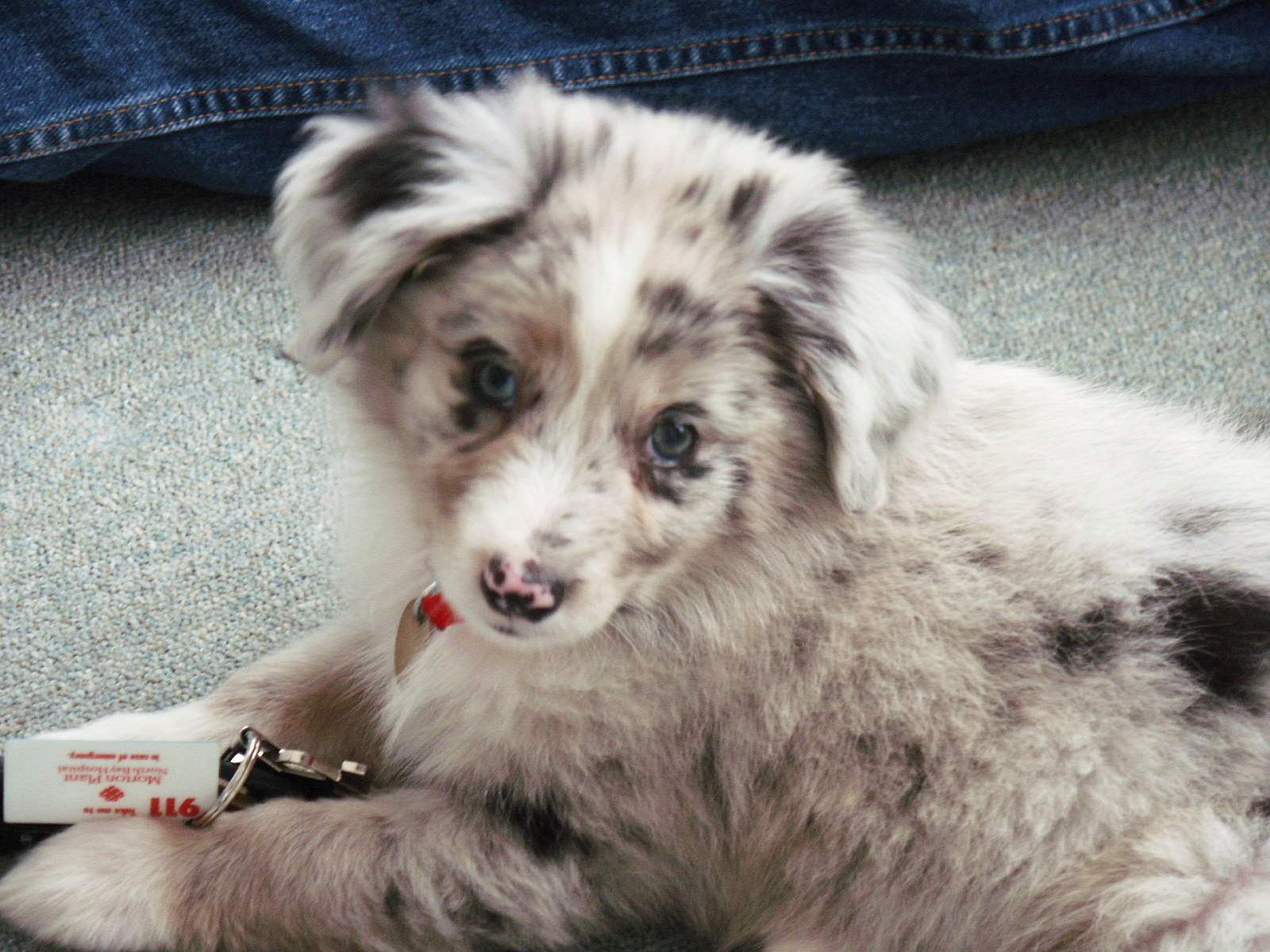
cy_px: 476
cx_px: 635
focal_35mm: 146
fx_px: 5356
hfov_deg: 13.5
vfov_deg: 10.2
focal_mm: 36.93
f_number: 3.5
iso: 200
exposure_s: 1/45
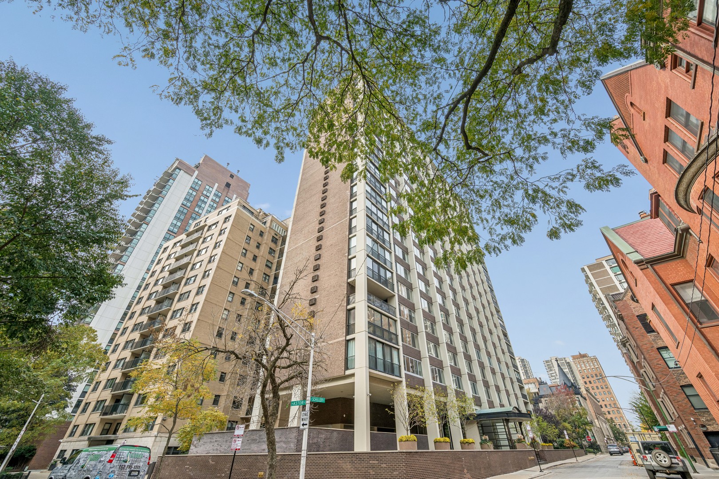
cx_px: 360
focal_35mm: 14
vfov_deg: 81.2
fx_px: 280
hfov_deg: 104.3
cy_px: 240
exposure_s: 1/90
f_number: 9.5
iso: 200
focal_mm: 14
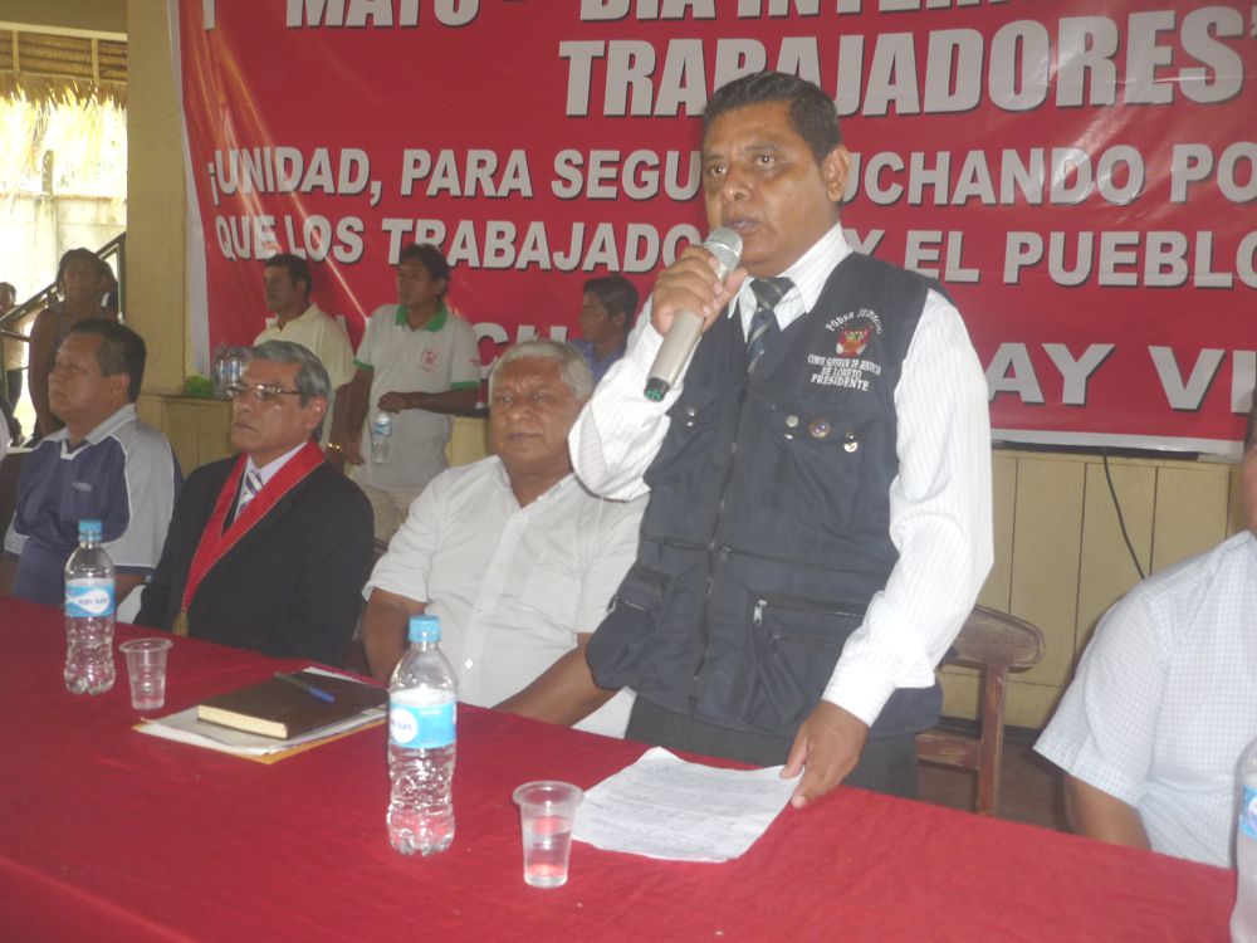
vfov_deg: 42.9
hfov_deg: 55.4
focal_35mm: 33
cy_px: 472
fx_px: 1198
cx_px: 628
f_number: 2.8
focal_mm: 5.5
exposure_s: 1/30
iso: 125
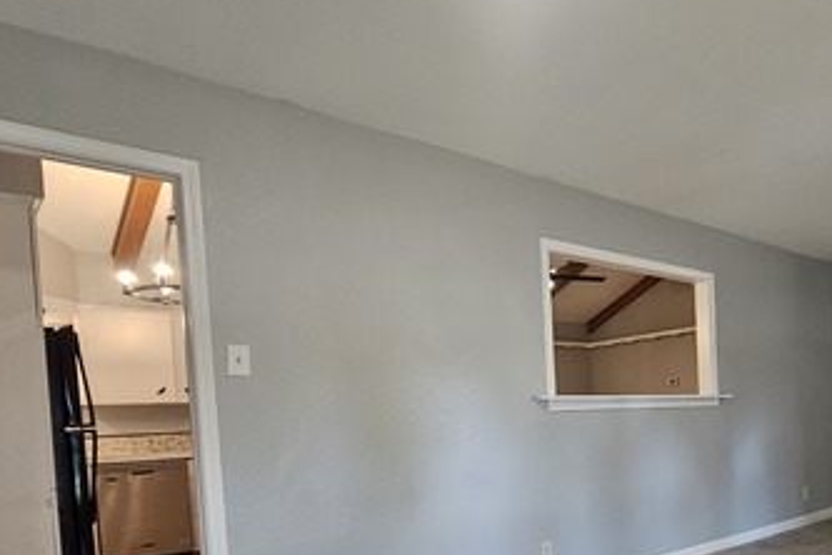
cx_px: 640
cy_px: 445
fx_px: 601
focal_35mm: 26
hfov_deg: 64.5
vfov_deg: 46.9
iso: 250
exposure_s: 1/60
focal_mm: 2.2
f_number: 2.2
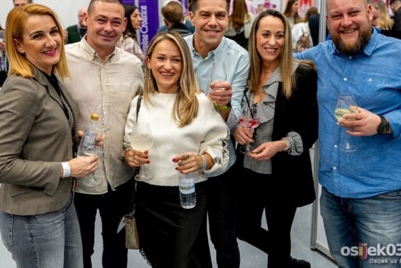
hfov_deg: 47.4
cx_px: 186
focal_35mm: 41
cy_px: 108
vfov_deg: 32.6
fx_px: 457
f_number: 2.8
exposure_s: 1/125
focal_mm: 32
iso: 1000
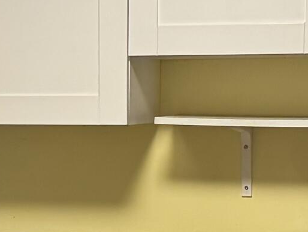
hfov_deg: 14.0
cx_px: 65
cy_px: 251
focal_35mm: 140
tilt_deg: -6.7
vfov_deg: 10.5
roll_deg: +1.5
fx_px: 1246
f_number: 1.78
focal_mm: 6.76
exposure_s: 1/60
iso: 250
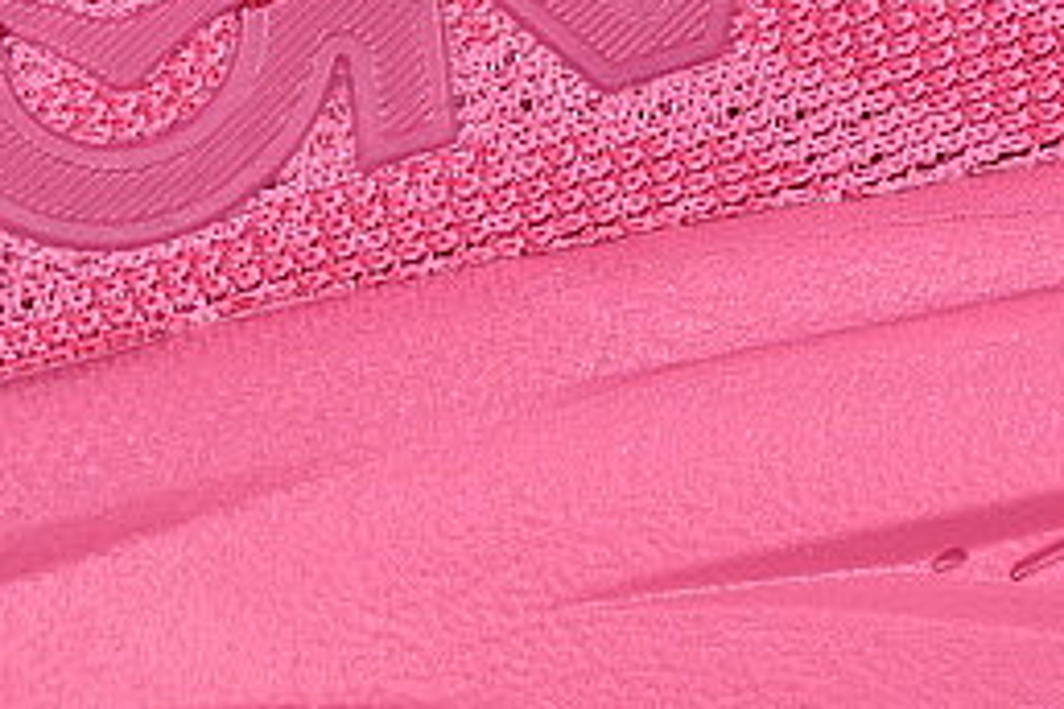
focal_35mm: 314
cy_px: 25
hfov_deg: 6.6
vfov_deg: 4.4
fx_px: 9280
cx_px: 268
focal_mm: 50
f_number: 7.1
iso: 160
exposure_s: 1/80
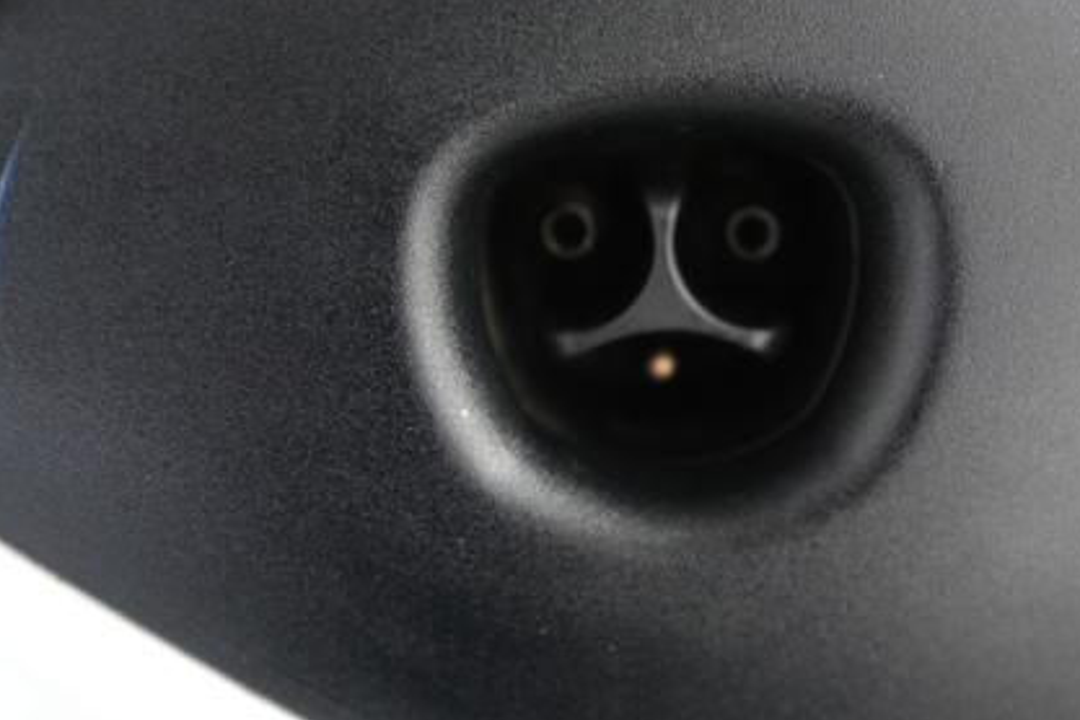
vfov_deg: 31.2
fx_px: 1290
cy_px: 319
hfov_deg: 45.2
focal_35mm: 43
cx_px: 640
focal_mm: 28
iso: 4000
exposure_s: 1/60
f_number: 2.8
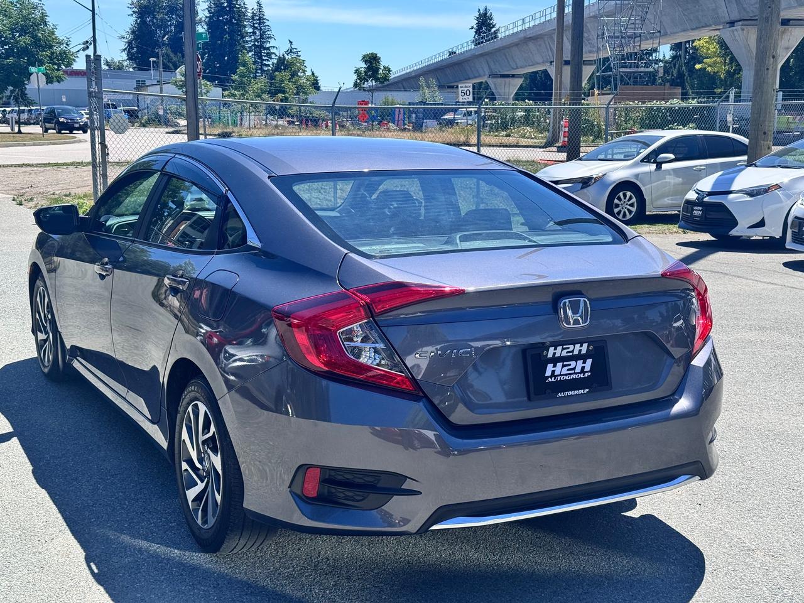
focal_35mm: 48
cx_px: 402
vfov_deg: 30.3
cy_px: 302
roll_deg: +0.4
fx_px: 1115
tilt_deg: -9.0
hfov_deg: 39.7
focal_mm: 6.76
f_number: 1.78
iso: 64
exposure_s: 1/2833
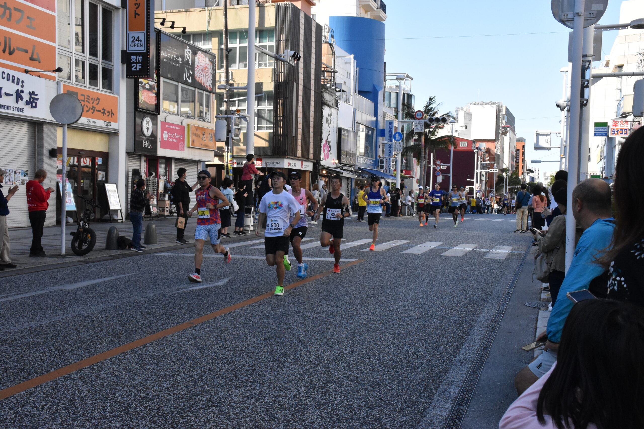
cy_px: 214
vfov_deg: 33.0
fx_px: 724
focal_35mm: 40
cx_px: 322
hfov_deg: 47.9
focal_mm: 27
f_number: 14
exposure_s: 1/800
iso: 2500
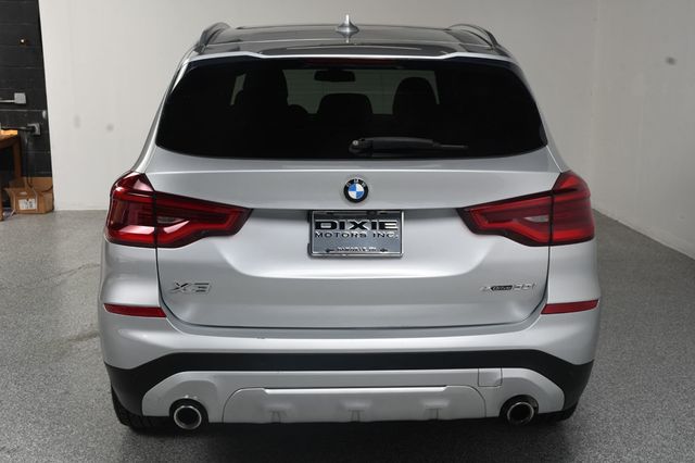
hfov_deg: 41.1
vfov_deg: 28.0
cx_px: 348
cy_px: 232
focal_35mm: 48
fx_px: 926
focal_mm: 32
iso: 100
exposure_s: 1/160
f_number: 11
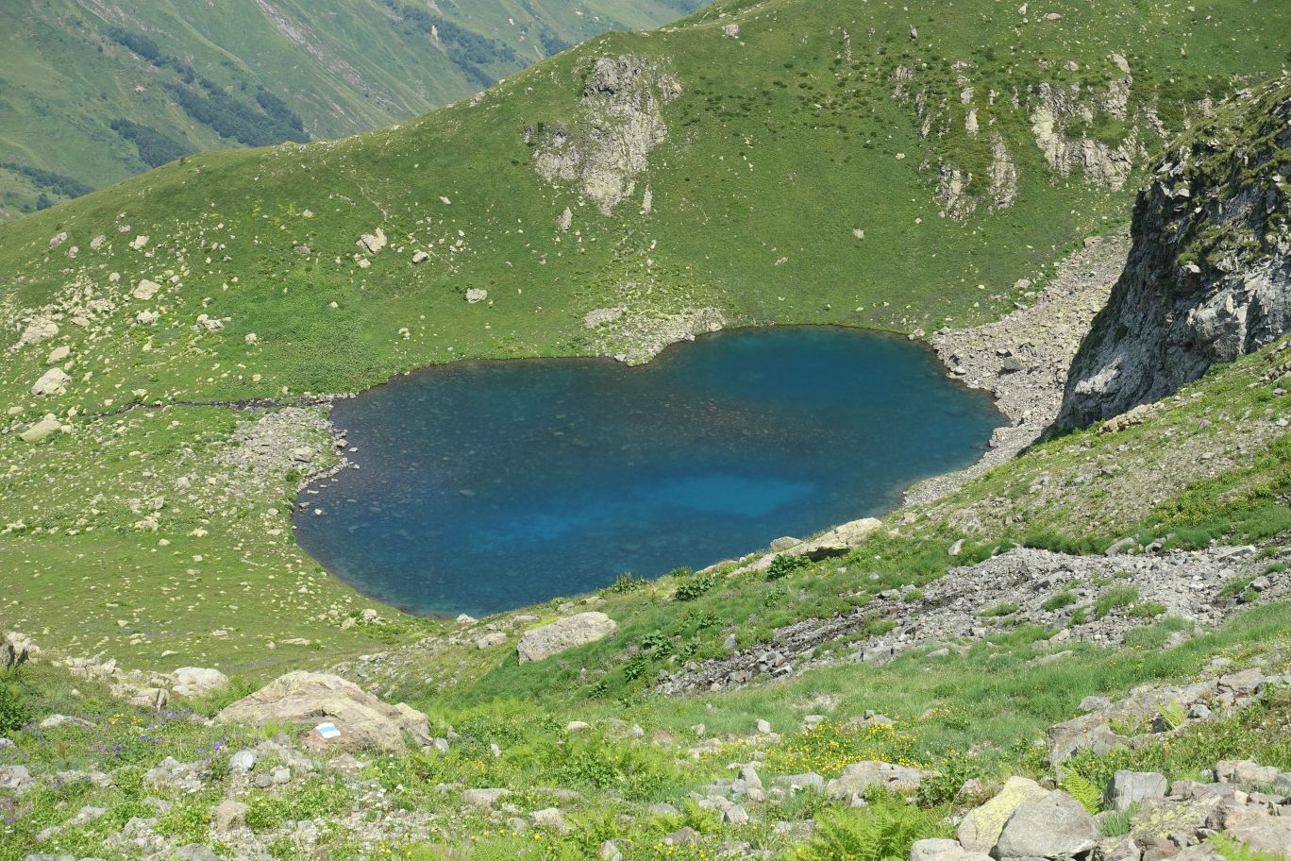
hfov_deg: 41.1
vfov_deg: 28.1
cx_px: 646
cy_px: 430
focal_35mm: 48
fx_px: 1721
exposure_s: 1/320
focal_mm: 17.7
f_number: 5.6
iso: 125
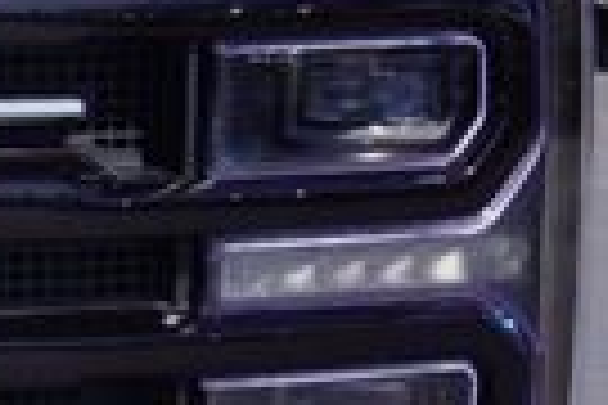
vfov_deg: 4.6
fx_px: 5016
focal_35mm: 297
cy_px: 432
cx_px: -928
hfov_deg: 6.5
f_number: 10
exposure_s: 1/125
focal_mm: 26
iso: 100
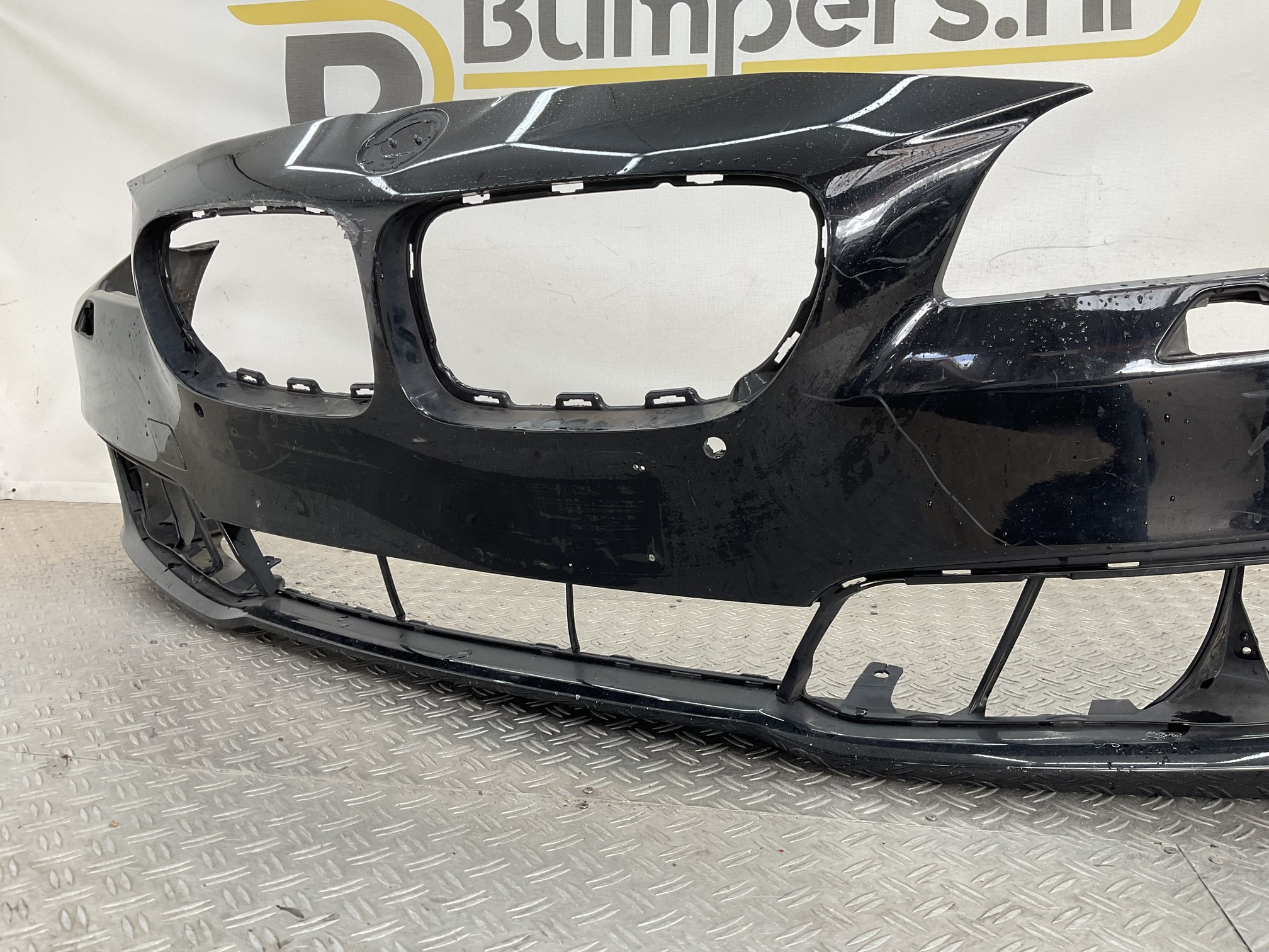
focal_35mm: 29
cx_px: 634
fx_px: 1063
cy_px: 476
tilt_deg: -10.1
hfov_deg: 61.7
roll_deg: -0.1
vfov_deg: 48.2
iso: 20
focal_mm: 3
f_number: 1.8
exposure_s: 1/100
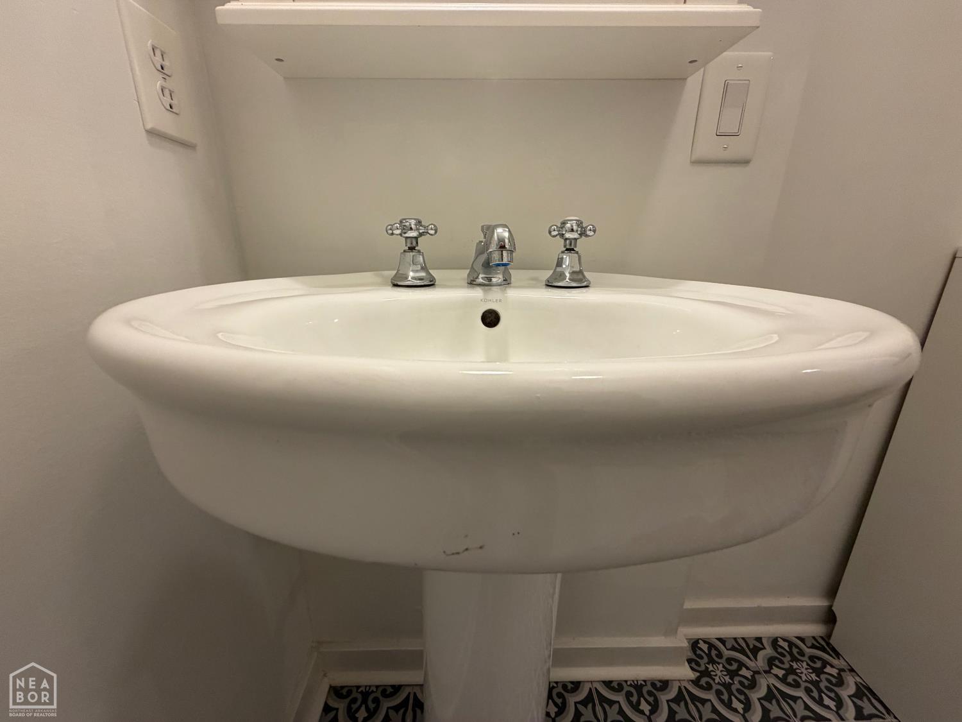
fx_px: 389
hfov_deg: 102.1
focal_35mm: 14
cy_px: 361
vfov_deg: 85.7
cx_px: 481
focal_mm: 2.22
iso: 200
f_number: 2.2
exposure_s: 1/60
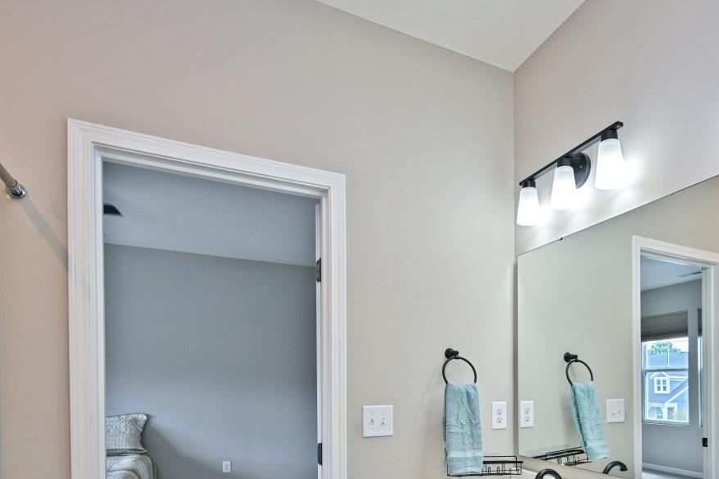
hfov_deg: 71.9
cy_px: 394
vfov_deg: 49.5
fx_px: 479
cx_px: 471
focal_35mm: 24
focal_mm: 14
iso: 200
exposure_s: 1/100
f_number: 5
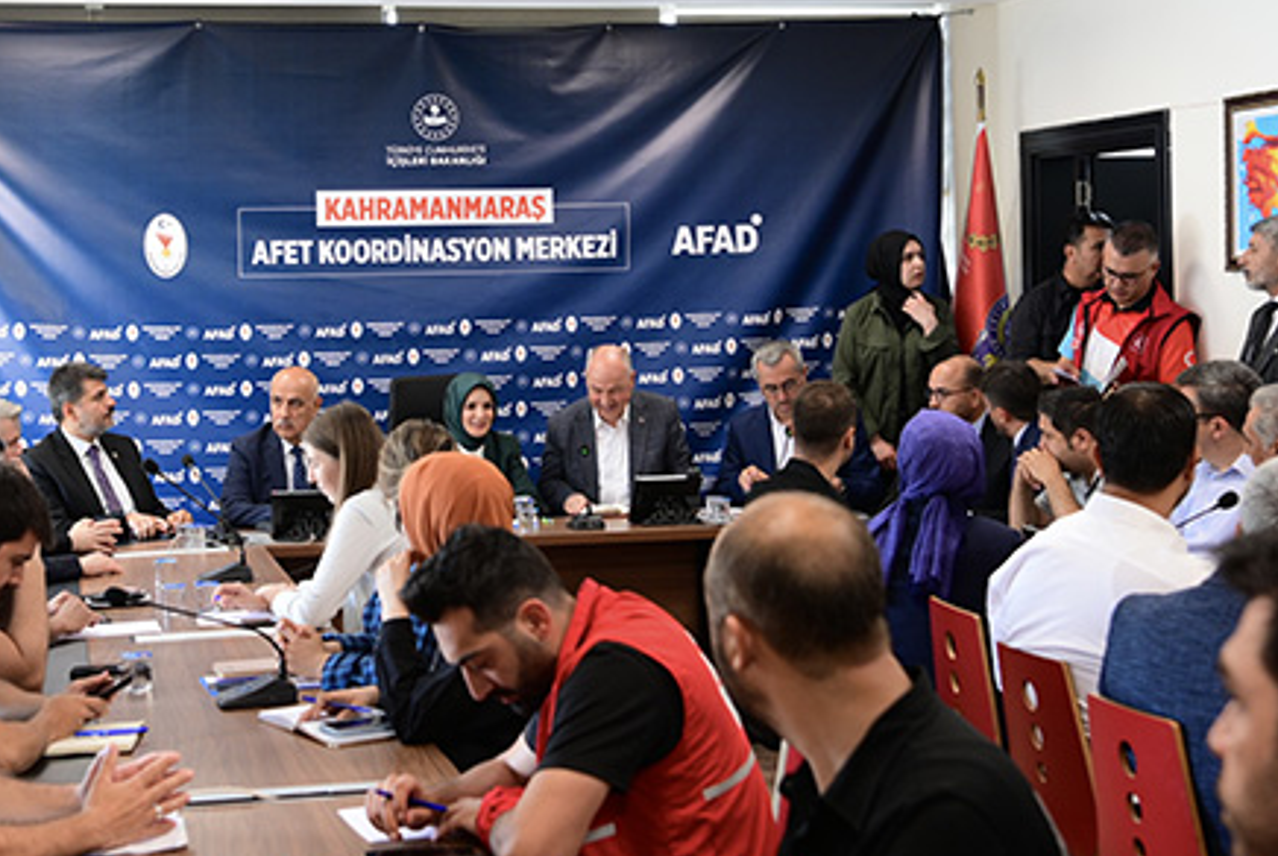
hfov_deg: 38.1
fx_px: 1848
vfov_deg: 26.1
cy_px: 377
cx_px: 561
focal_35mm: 52
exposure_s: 1/60
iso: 1250
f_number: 4.5
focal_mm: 40
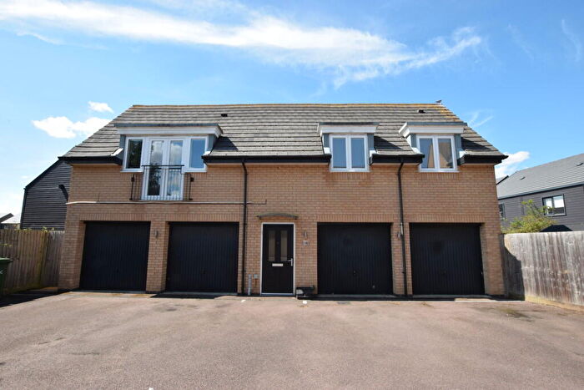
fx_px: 280
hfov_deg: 92.4
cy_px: 195
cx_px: 292
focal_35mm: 17
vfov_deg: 69.7
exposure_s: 1/80
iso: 400
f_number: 18
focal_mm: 11.5
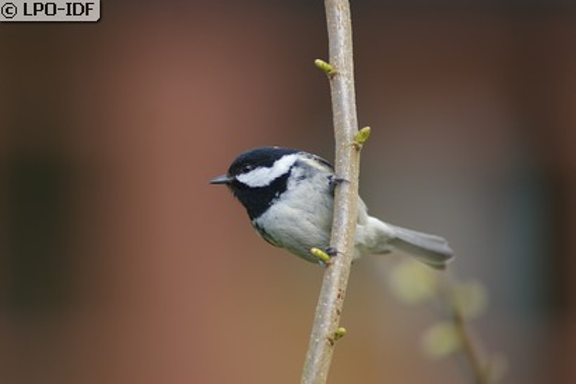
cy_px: 192
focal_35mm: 450
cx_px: 288
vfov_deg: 3.1
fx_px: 7197
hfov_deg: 4.6
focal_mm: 300
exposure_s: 1/500
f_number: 3.5
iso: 200
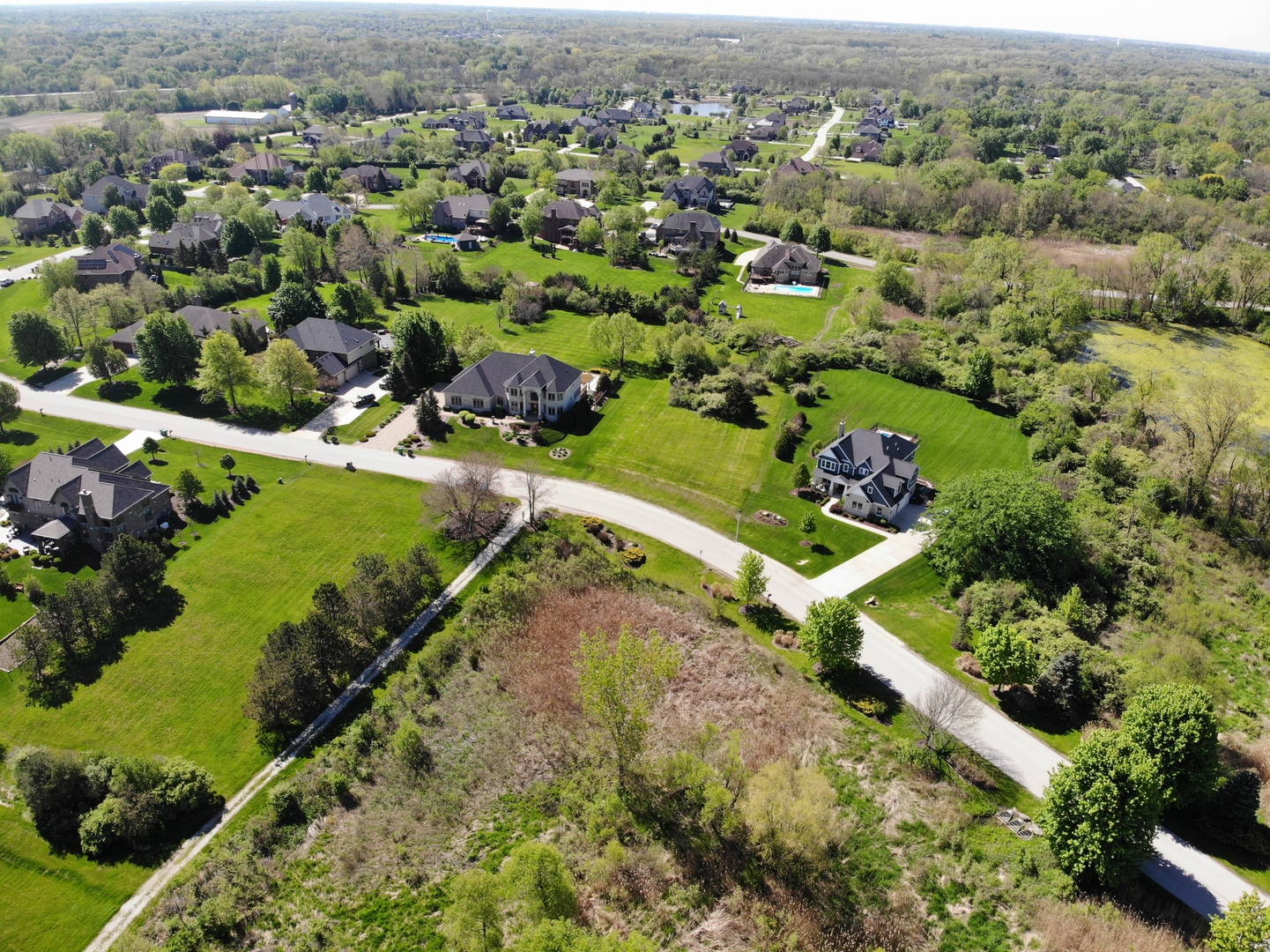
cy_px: 476
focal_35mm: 24
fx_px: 880
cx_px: 635
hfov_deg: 71.6
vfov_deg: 56.8
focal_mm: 4.5
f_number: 2.8
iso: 100
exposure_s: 1/493
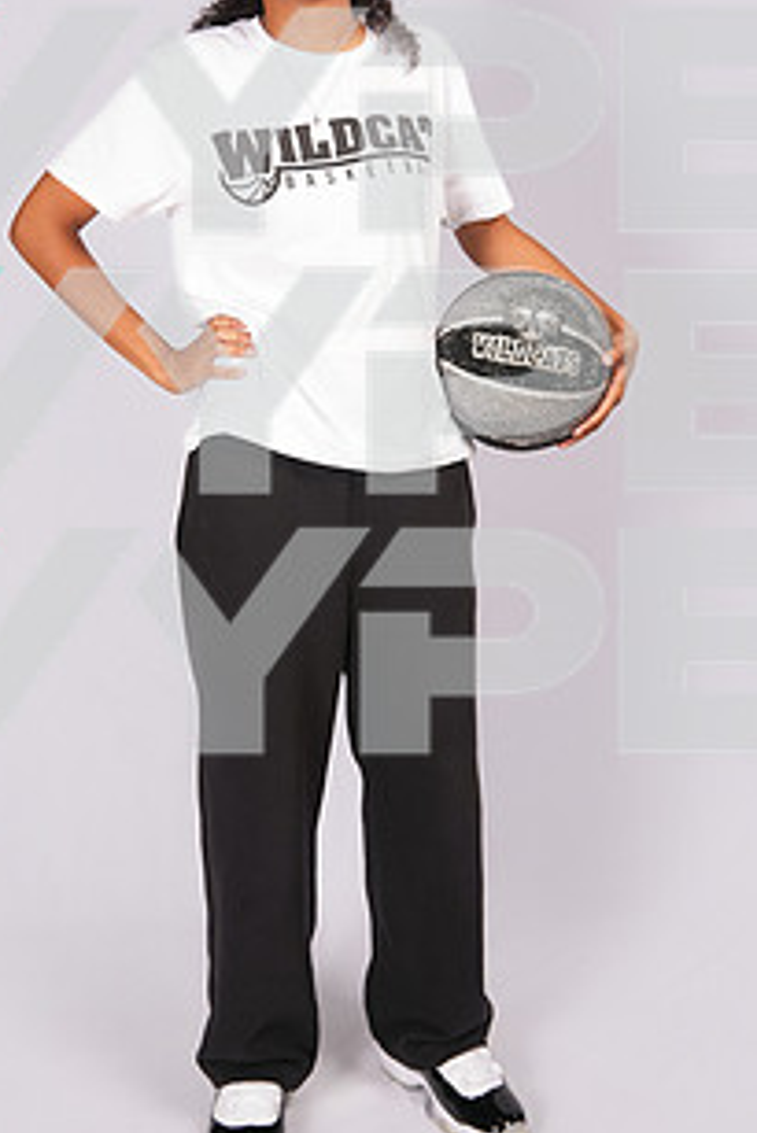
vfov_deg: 46.7
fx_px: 1292
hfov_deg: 32.6
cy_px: 384
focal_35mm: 41
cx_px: 325
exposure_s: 1/200
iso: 250
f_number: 8
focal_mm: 28
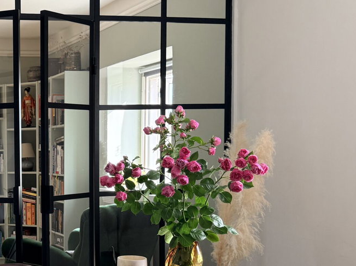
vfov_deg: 24.6
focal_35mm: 59
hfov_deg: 29.9
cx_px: -19
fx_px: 607
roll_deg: +0.9
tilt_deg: -3.2
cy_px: 196
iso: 160
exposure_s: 1/149
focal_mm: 6.76
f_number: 1.78
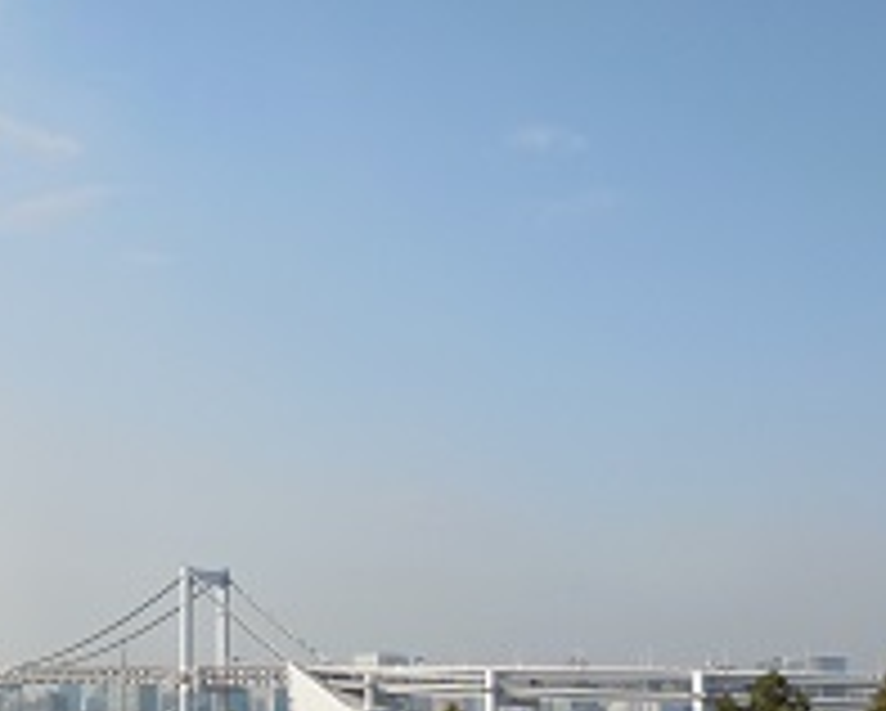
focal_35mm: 57
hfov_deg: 29.5
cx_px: -101
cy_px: 662
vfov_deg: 25.7
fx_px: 1496
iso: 125
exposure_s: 1/2000
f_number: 3.1
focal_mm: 4.5
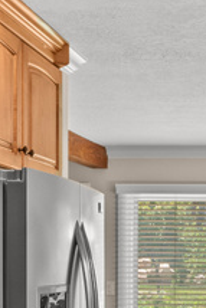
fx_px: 737
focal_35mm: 86
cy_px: 286
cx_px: 308
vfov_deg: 22.9
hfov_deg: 14.8
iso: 400
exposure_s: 1/15
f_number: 7.1
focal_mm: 18
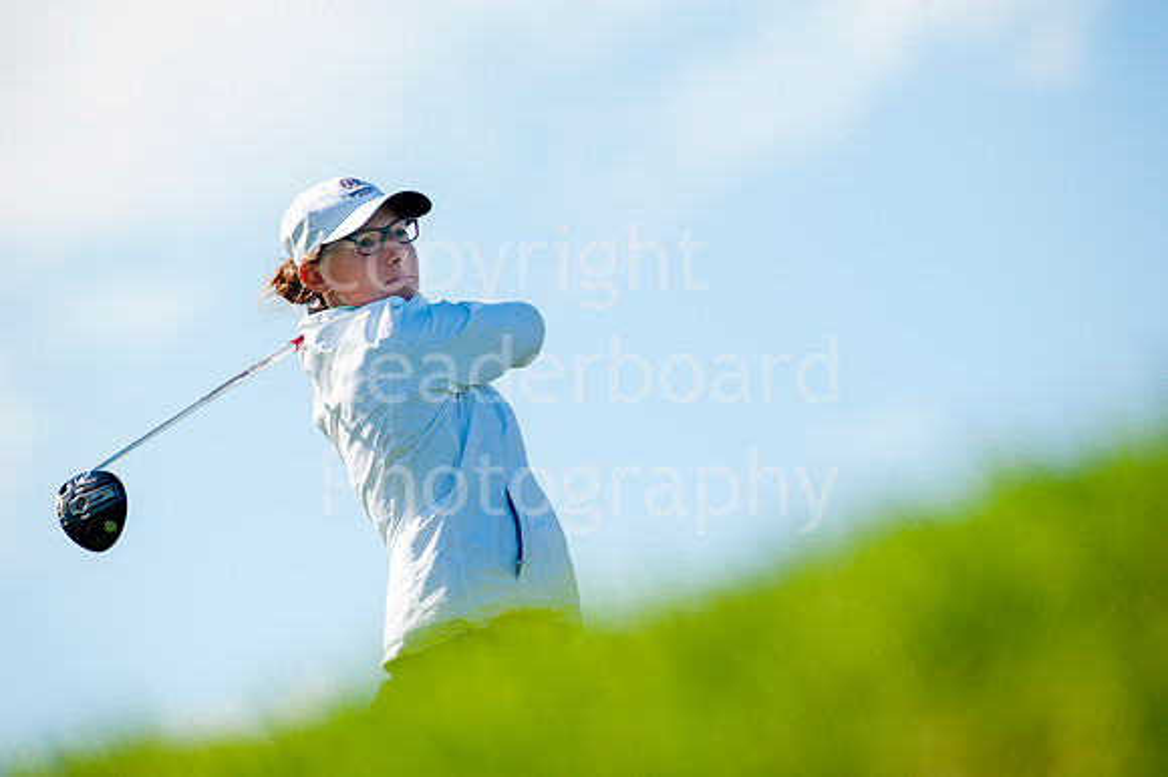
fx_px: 9727
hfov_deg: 6.9
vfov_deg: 4.6
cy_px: 388
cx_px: 584
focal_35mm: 300
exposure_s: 1/4000
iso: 500
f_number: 7.1
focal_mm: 300
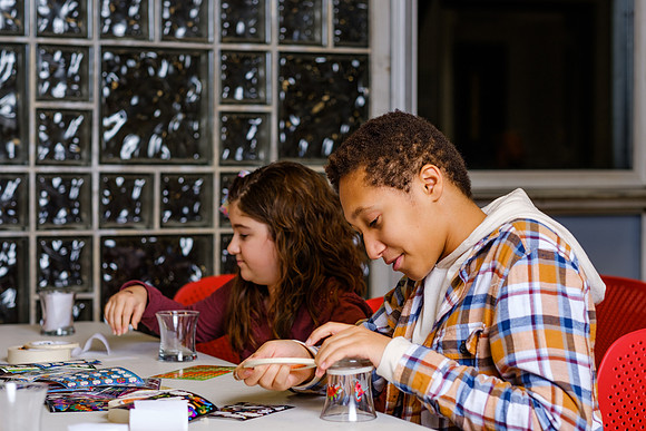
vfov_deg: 15.4
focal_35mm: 89
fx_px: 1589
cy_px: 204
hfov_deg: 23.0
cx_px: 341
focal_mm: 56
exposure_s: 1/125
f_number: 2.5
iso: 200
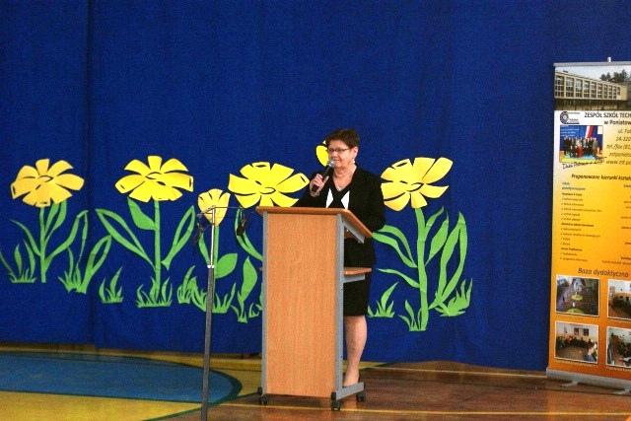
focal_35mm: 105
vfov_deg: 13.0
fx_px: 1841
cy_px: 210
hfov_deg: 19.5
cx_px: 316
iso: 400
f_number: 5.6
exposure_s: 1/125
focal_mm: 70
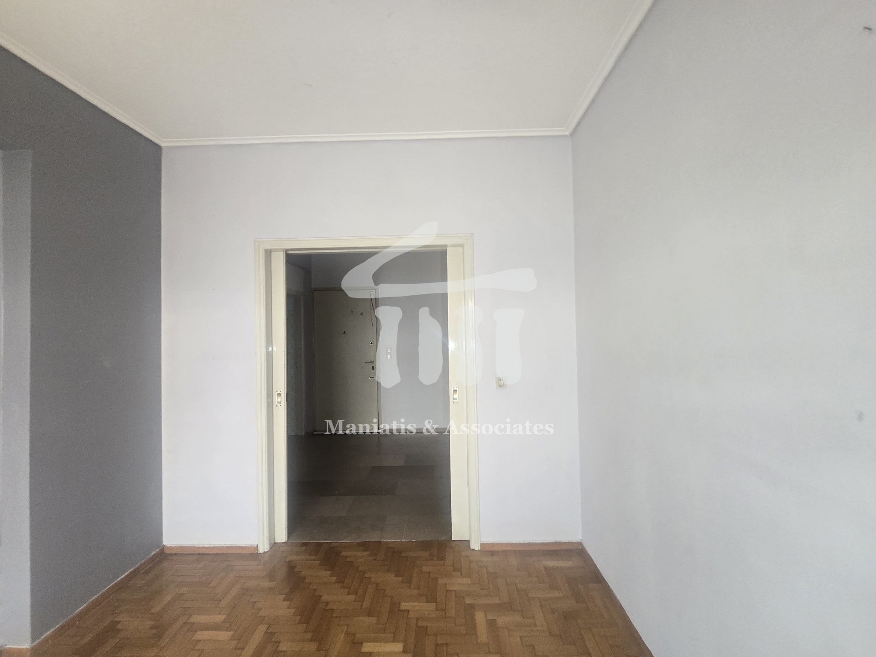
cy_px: 328
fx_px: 329
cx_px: 438
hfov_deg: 106.2
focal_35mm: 13
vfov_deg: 89.9
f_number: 2.2
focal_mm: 2.2
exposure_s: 1/50
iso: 160
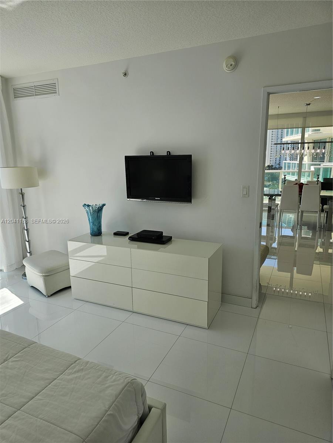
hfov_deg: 58.9
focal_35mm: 23
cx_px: 166
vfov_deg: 73.9
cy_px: 222
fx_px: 295
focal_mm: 6.3
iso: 10
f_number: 1.7
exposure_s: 1/245
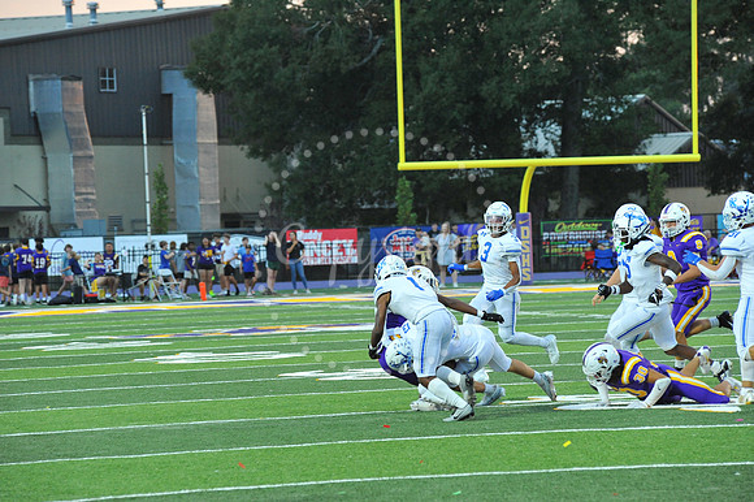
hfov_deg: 10.3
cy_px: 251
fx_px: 4186
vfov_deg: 6.9
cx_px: 377
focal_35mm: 200
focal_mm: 200
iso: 3200
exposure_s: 1/320
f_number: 7.1
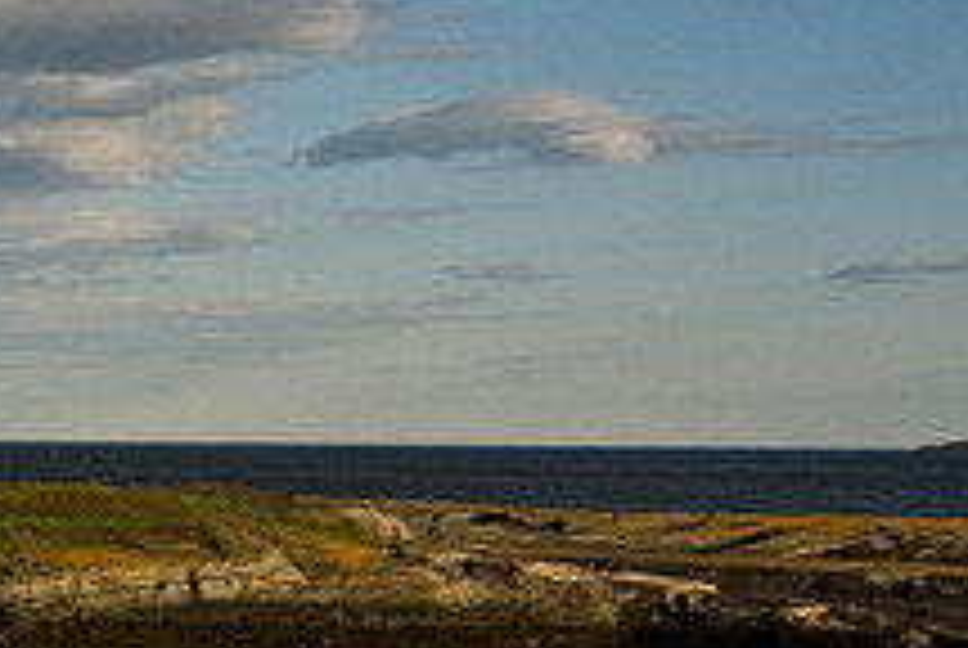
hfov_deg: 17.6
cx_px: -243
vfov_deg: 12.5
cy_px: 459
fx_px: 2944
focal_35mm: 109
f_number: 16
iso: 200
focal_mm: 27
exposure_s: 1/200
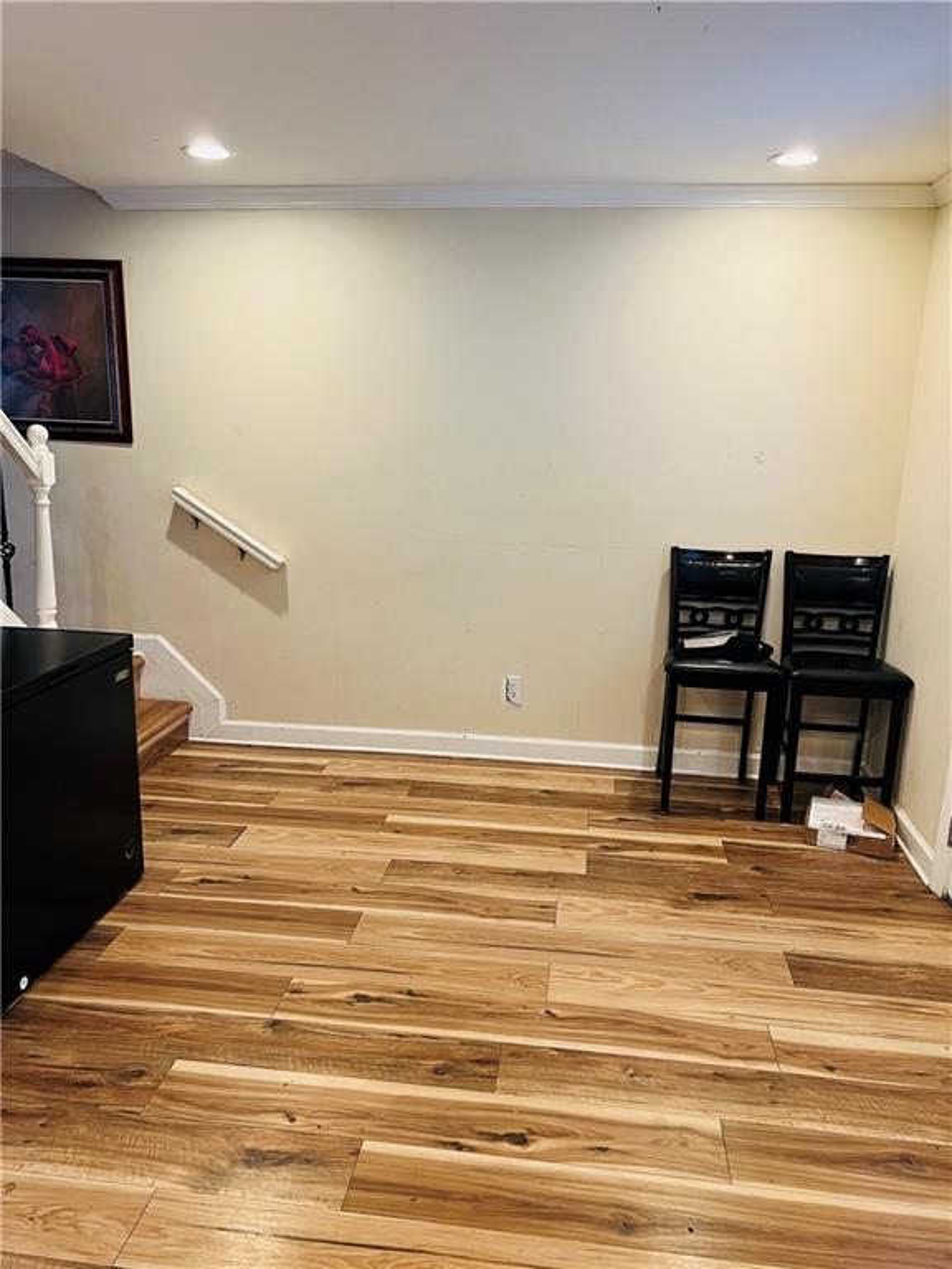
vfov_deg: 67.3
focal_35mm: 26
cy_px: 634
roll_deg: -1.4
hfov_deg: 53.1
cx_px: 476
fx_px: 953
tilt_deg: -12.6
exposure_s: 1/60
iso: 100
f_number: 1.5
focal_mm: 5.7
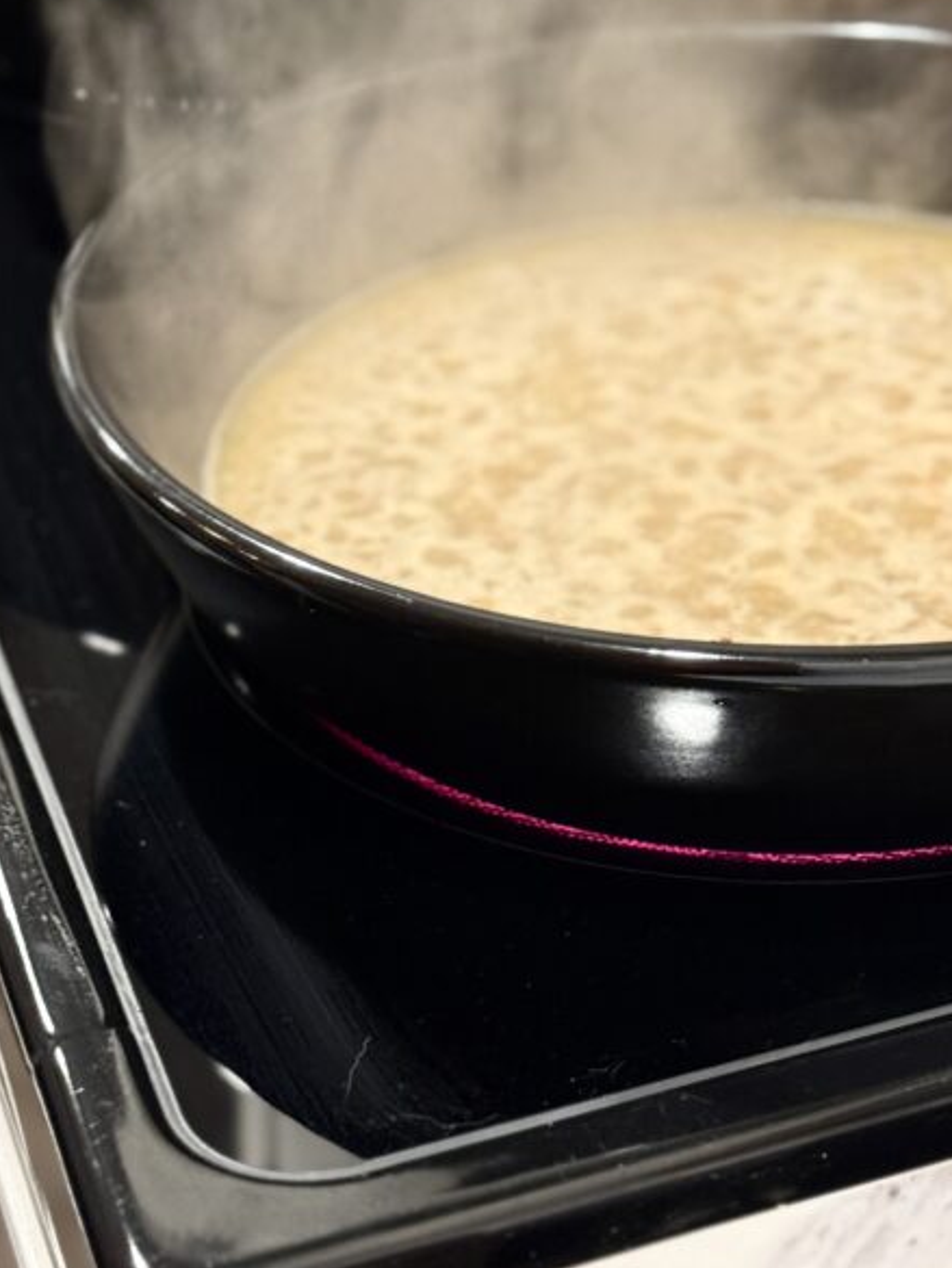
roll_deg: +0.2
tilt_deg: -23.5
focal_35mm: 84
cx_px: 640
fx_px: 3079
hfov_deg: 17.5
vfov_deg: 22.9
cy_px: 210
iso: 250
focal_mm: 6.76
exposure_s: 1/60
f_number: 1.78
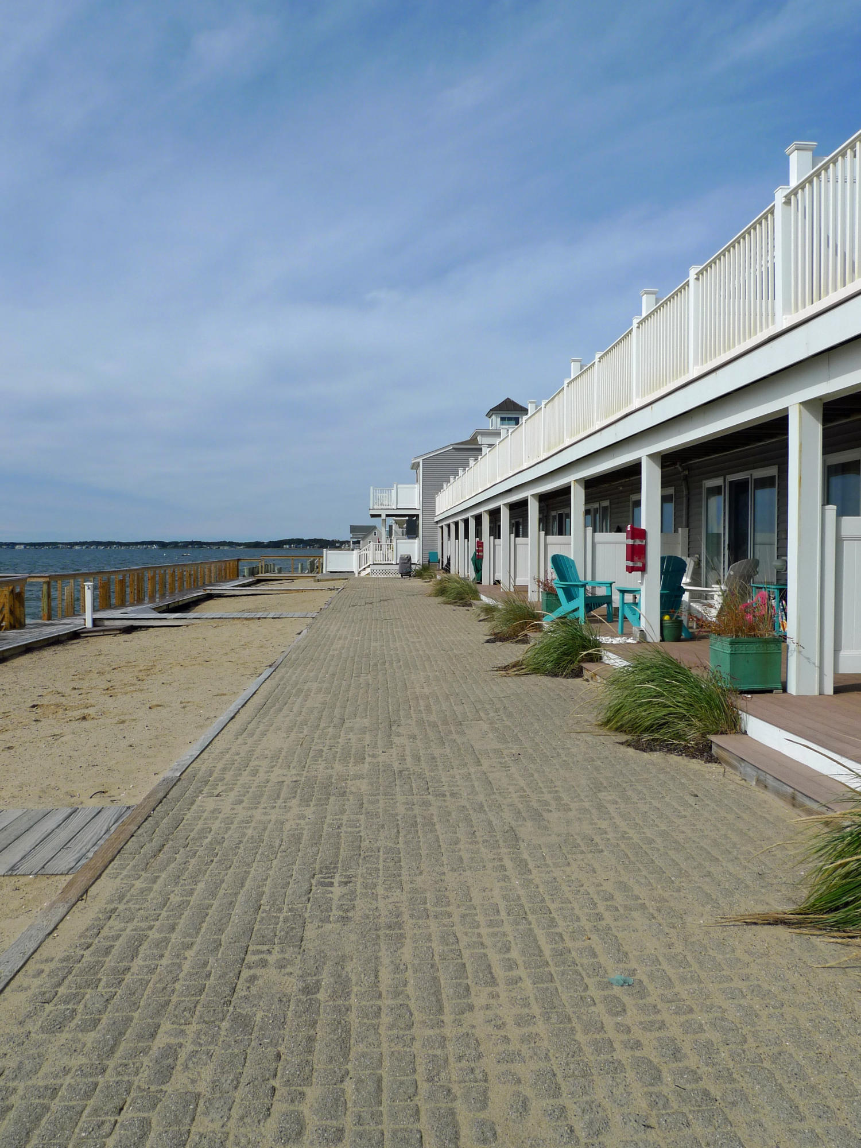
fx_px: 995
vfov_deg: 60.0
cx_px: 430
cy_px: 574
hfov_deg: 46.8
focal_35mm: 30
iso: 80
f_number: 5.6
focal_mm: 6.3
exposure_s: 1/1000
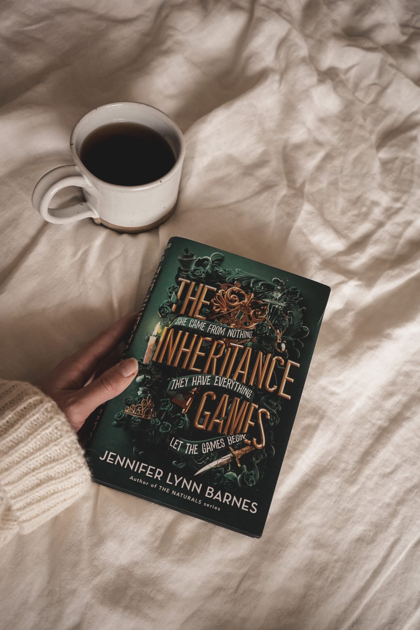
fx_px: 542
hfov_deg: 42.3
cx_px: 210
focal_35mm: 31
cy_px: 315
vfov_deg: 60.3
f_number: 4
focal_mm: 31
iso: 2500
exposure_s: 1/160
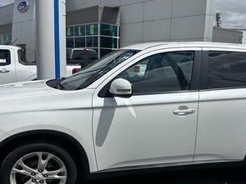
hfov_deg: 45.8
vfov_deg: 34.8
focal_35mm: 41
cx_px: 133
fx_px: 291
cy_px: 121
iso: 80
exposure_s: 1/12048
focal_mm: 6.86
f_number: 1.78
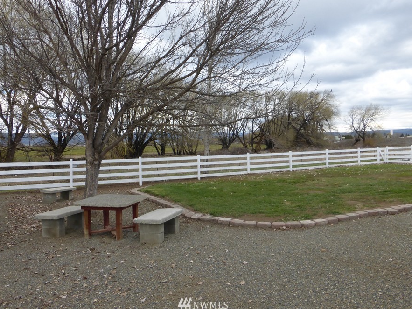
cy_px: 141
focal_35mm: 29
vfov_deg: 48.2
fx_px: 345
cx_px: 204
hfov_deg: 61.7
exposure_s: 1/125
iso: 100
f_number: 4
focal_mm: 4.3
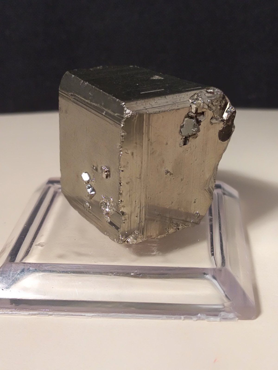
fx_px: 278
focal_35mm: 26
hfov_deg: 53.1
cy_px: 185
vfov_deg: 67.3
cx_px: 139
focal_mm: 3.54
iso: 100
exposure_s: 1/166
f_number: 2
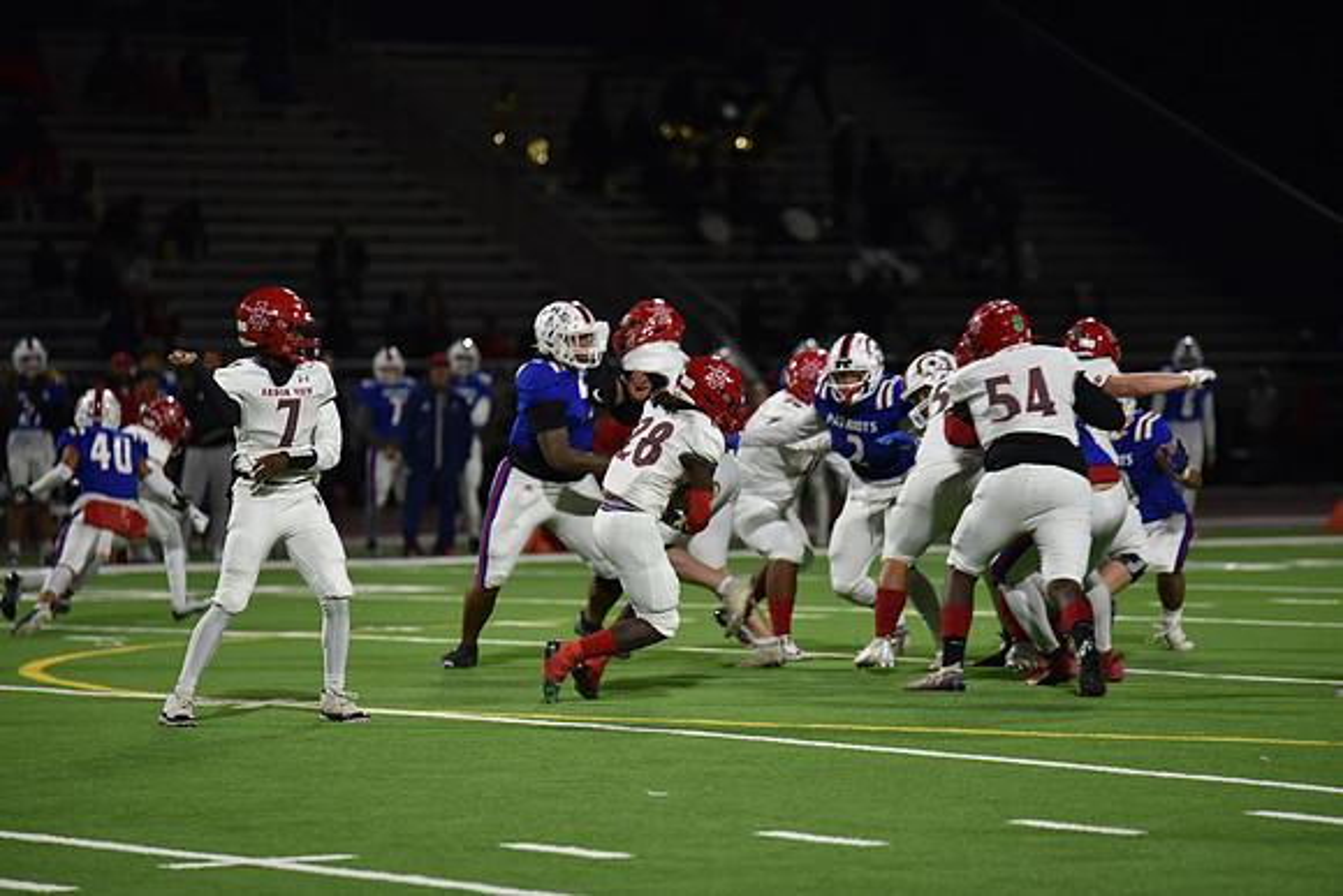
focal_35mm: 200
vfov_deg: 6.9
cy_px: 448
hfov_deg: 10.3
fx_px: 7463
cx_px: 672
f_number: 2.8
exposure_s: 1/640
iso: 1800
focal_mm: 200
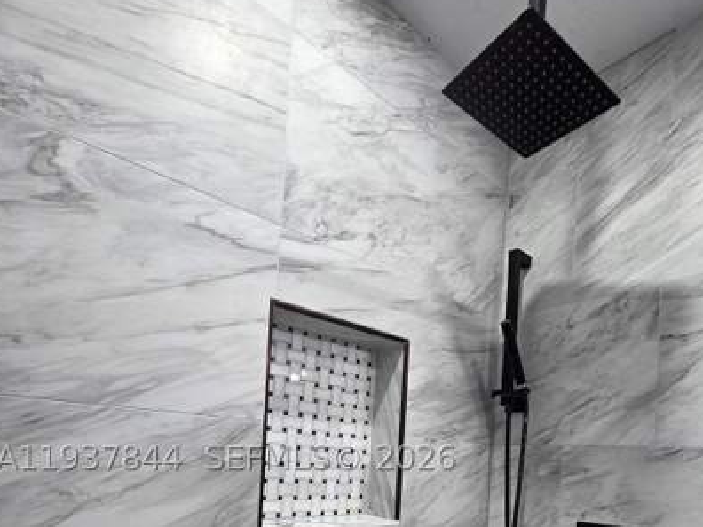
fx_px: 426
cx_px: 414
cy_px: 458
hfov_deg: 78.3
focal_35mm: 21
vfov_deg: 56.3
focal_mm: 2.2
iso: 200
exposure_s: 1/60
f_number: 2.2
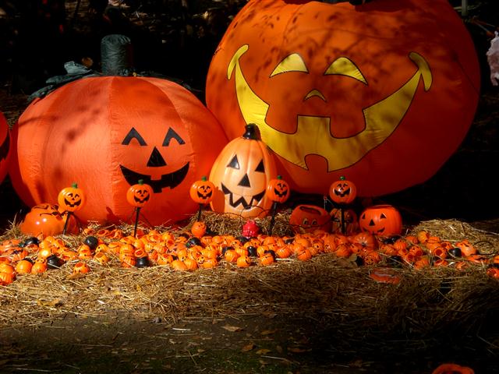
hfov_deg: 17.3
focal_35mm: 114
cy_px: 187
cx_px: 250
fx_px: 1643
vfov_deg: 13.0
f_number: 5.9
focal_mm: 18.9
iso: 50
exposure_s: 1/250
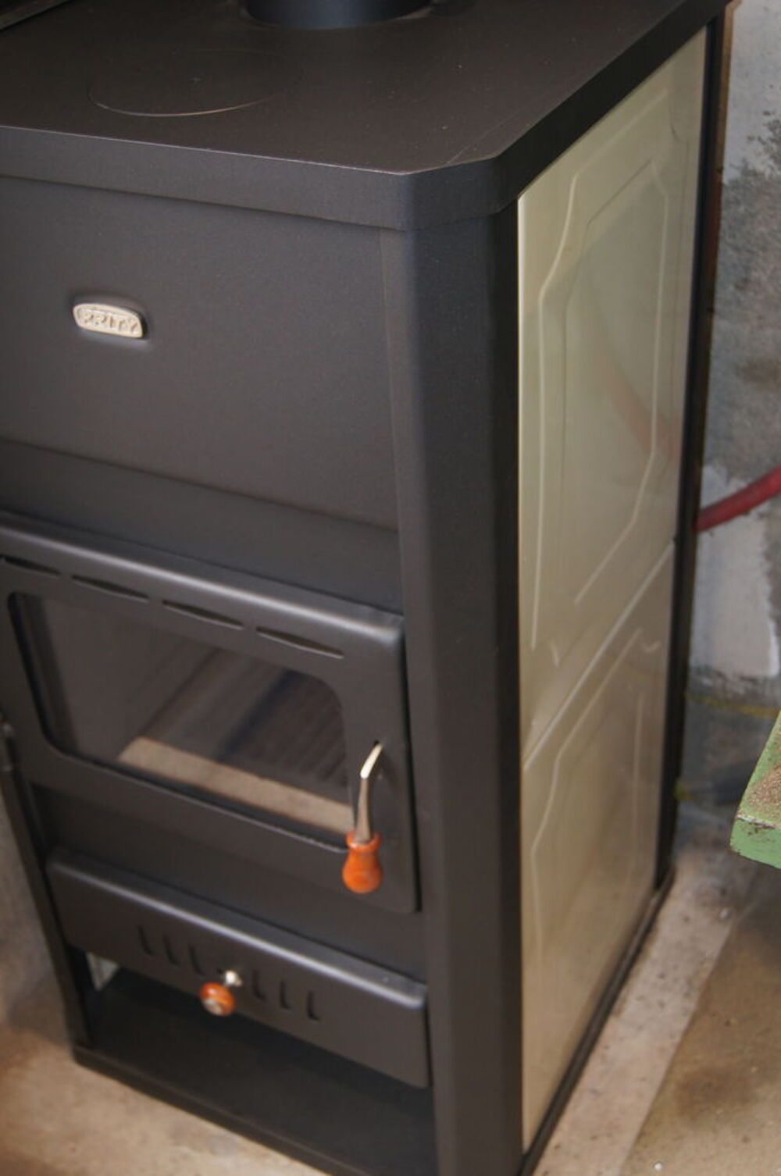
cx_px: 390
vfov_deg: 46.5
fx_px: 1370
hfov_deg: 31.8
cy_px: 588
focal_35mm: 42
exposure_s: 1/60
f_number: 4.5
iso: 500
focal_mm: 28
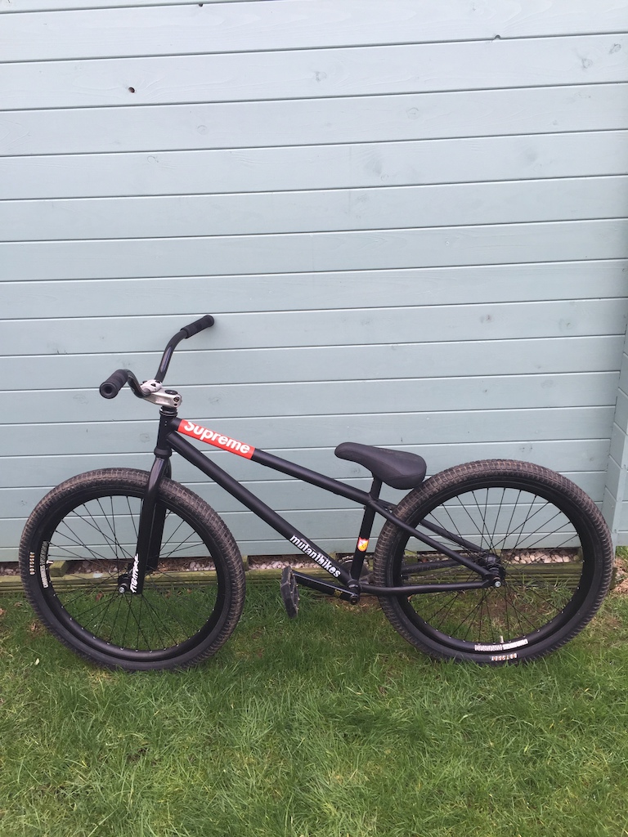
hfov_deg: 48.2
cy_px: 418
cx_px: 314
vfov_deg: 61.7
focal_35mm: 29
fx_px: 701
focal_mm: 4.15
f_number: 2.2
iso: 32
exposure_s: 1/139
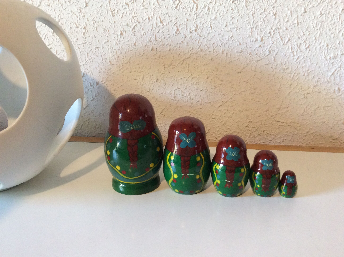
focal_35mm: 32
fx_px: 318
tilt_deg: -19.4
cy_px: 128
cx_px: 172
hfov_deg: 56.9
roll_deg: +1.0
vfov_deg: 44.1
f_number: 2.4
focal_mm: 3.3
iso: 200
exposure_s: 1/25
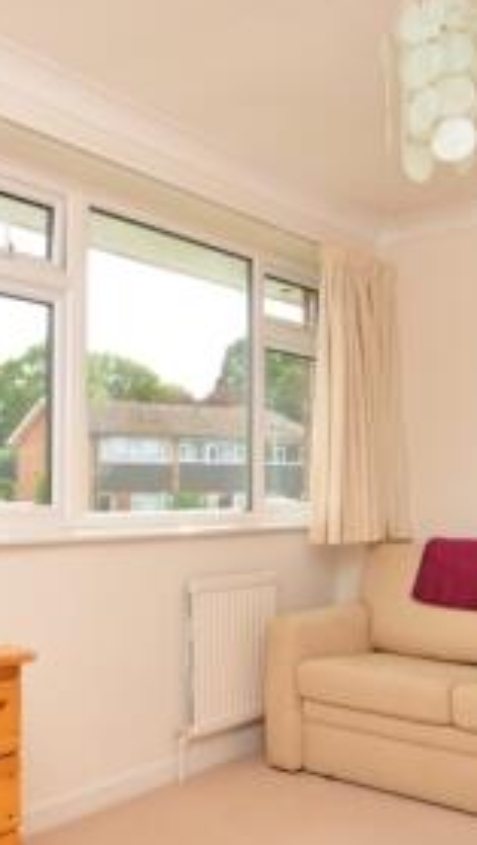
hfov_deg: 31.8
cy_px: 453
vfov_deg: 53.9
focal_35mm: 37
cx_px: 155
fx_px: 829
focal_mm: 10
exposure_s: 1/125
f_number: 5.6
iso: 200
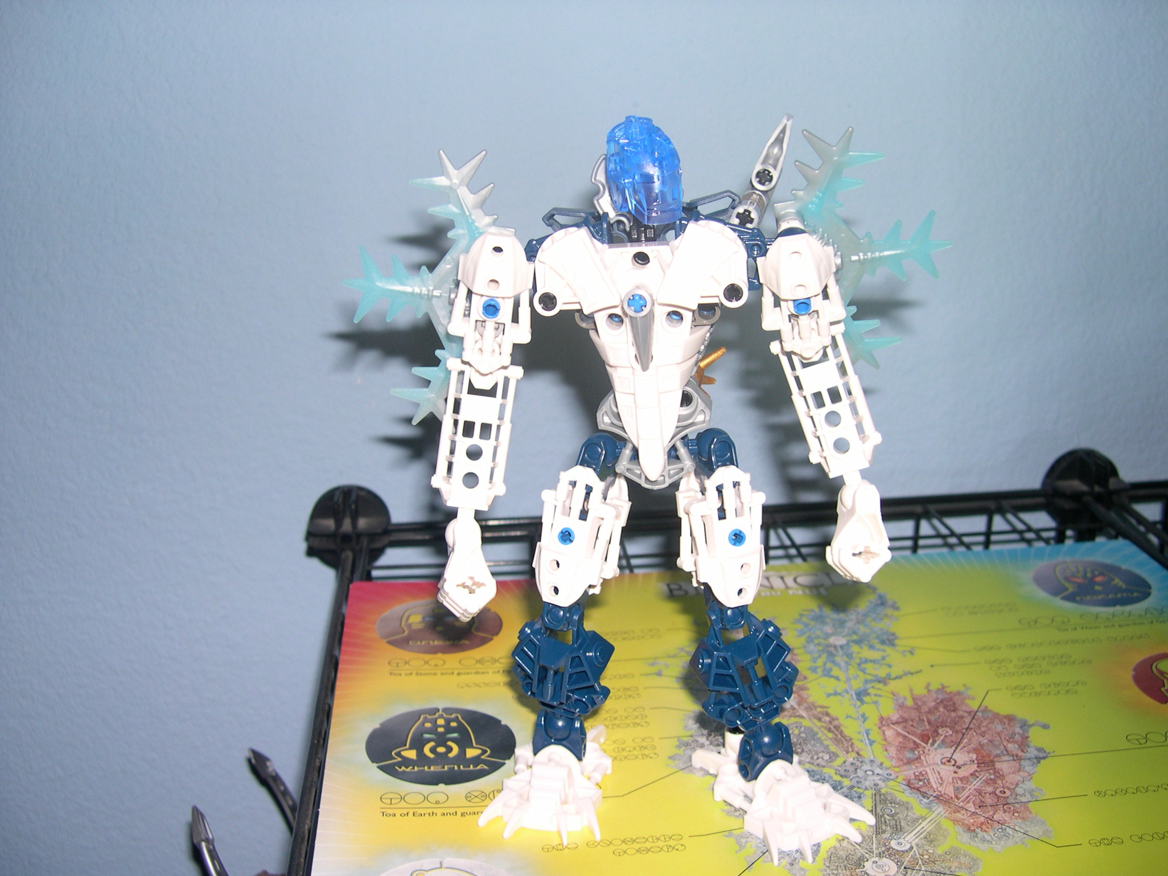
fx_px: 1282
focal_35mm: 38
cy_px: 438
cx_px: 584
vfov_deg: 37.7
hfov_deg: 49.0
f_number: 2.8
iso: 100
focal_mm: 8
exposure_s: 1/60
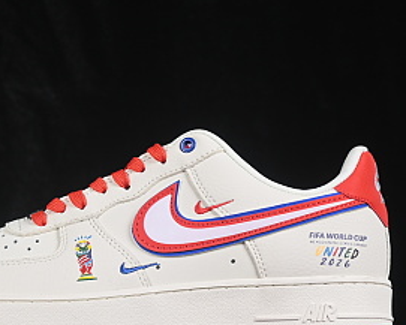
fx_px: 1563
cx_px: 139
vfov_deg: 11.9
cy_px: 195
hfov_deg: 14.8
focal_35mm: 130
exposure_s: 1/80
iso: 160
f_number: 8
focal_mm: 50
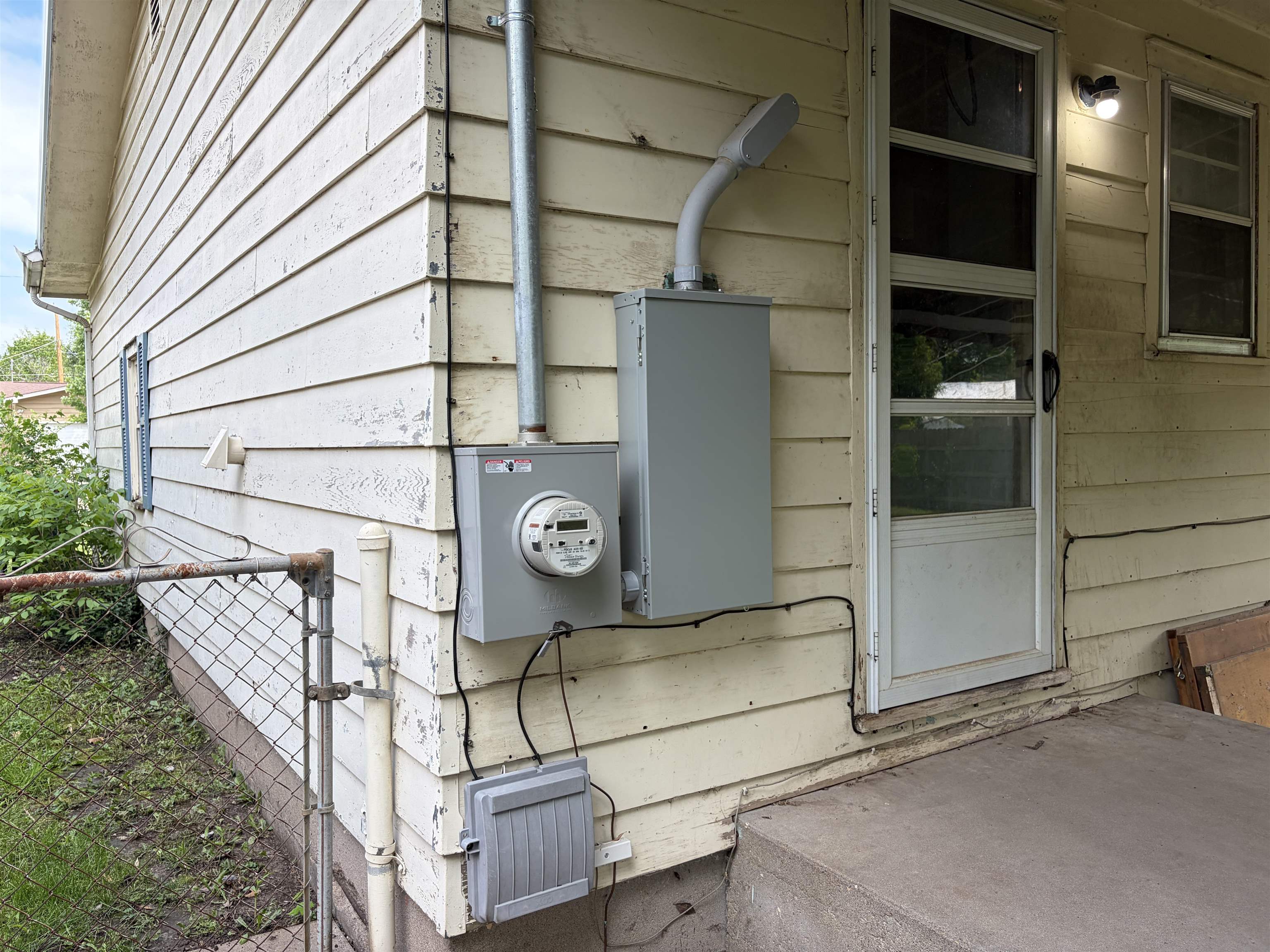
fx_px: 954
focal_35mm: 26
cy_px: 476
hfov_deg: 67.3
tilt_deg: -2.7
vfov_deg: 53.1
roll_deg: +2.7
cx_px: 635
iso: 50
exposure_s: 1/531
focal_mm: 5.96
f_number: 1.6
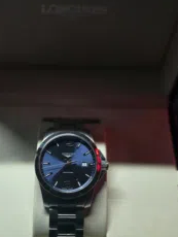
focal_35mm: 40
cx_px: 76
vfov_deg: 46.7
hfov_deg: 36.0
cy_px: 115
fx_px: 274
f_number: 1.7
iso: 800
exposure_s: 1/100
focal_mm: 6.3
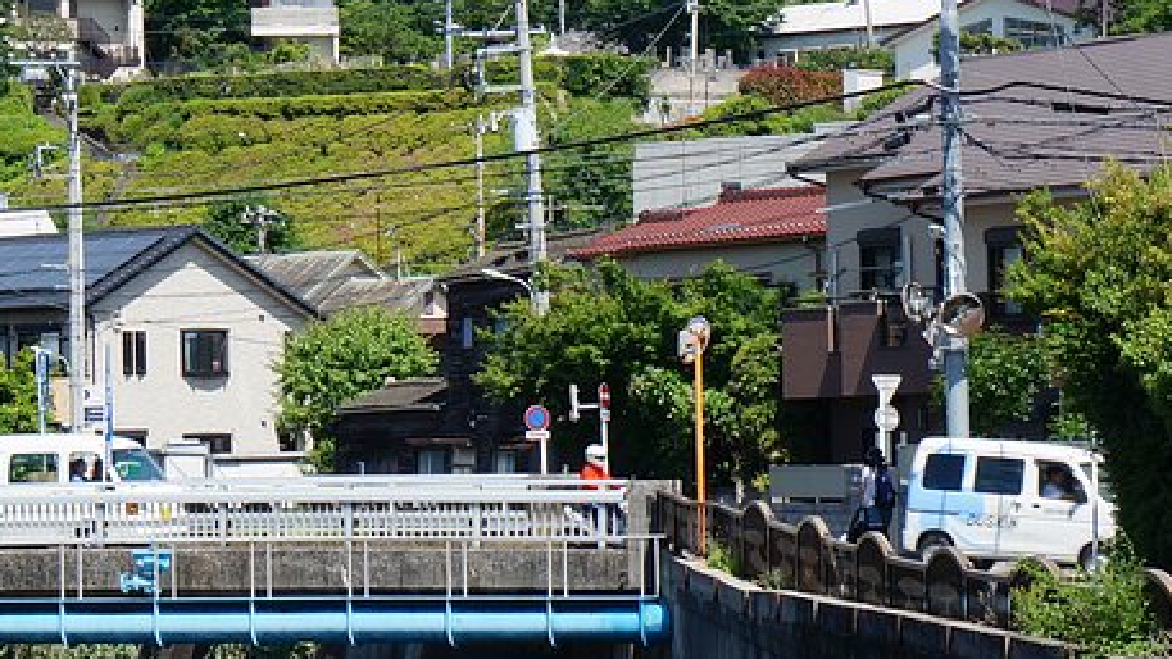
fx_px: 5469
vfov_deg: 6.9
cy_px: 438
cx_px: 467
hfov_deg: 12.2
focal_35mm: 176
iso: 100
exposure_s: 1/100
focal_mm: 50
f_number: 11
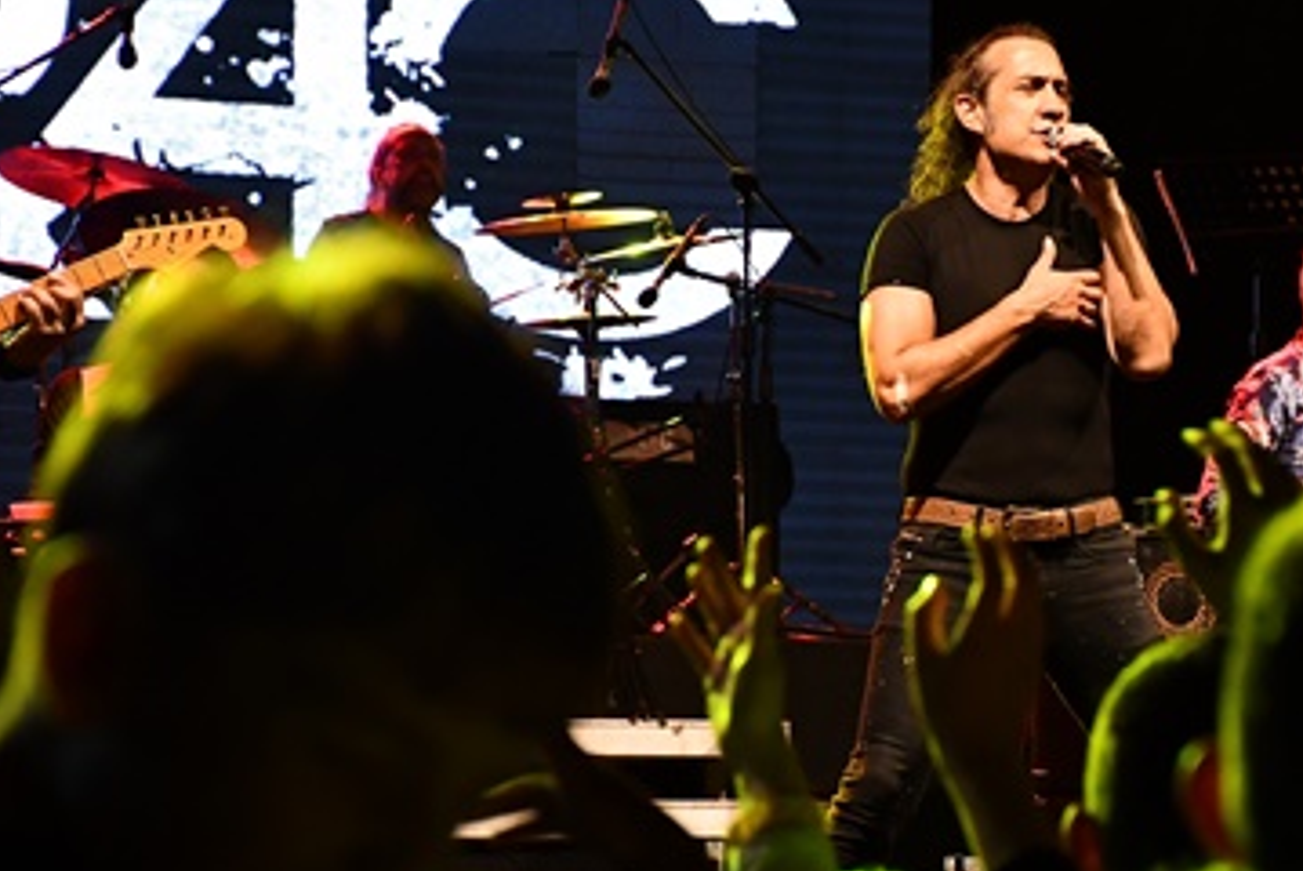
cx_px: 911
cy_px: 512
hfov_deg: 11.0
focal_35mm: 187
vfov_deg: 7.4
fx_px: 6774
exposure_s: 1/125
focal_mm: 75
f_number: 5
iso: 3200
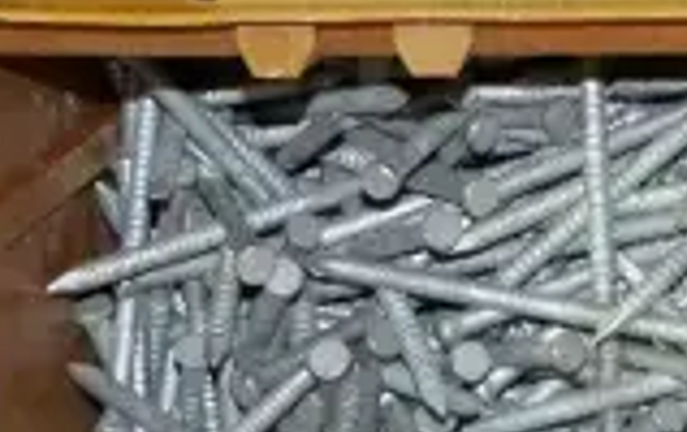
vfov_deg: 3.6
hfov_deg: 5.6
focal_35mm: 368
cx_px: 1465
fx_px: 6902
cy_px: -76
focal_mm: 27
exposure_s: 1/80
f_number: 4.6
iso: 3200
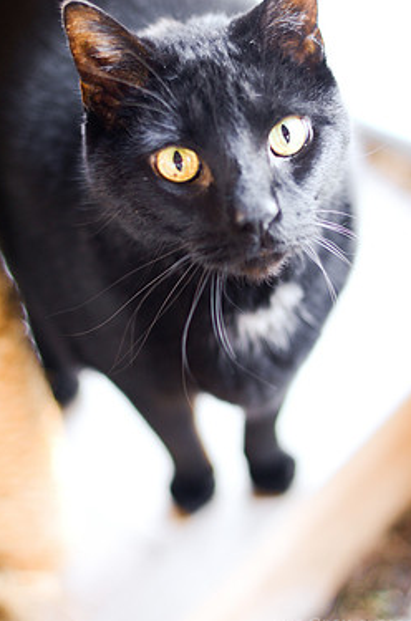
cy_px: 290
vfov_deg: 22.7
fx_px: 1550
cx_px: 239
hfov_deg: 15.1
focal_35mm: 90
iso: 500
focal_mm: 50
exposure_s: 1/125
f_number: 1.8
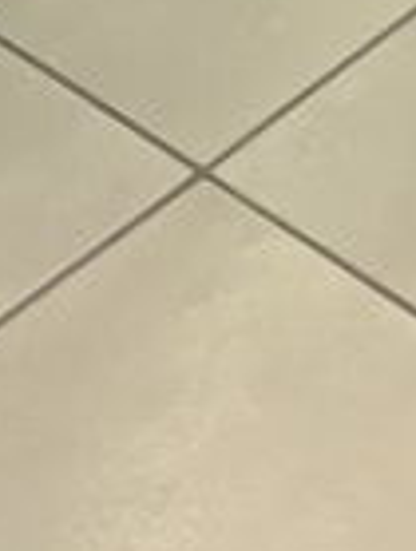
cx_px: 1054
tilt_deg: -16.6
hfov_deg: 7.3
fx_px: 3047
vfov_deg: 8.3
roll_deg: +2.2
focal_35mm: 191
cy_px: -1233
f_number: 1.6
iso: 125
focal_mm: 5.1
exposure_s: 1/60
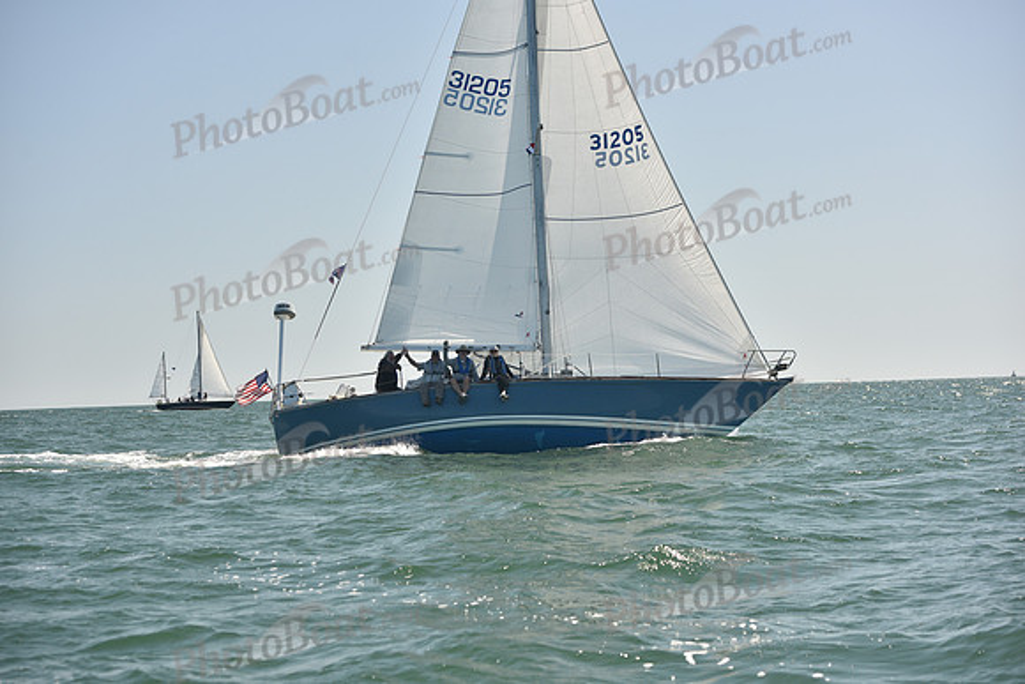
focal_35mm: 70
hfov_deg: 28.8
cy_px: 342
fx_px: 1993
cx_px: 512
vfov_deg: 19.5
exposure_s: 1/800
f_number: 5
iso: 250
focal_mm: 70
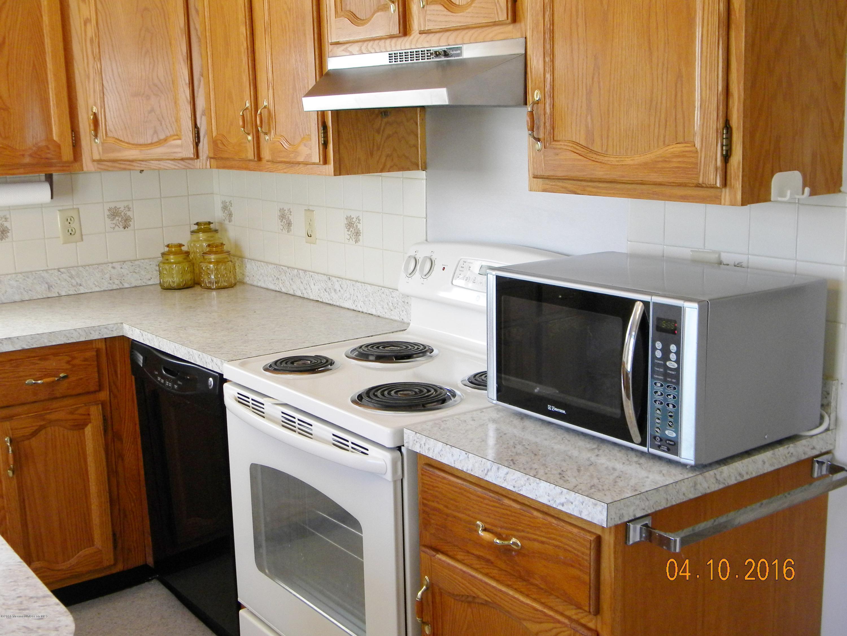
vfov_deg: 35.1
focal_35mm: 41
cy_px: 318
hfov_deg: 45.8
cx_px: 424
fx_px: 1003
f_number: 3.8
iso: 198
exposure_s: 1/60
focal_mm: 7.3
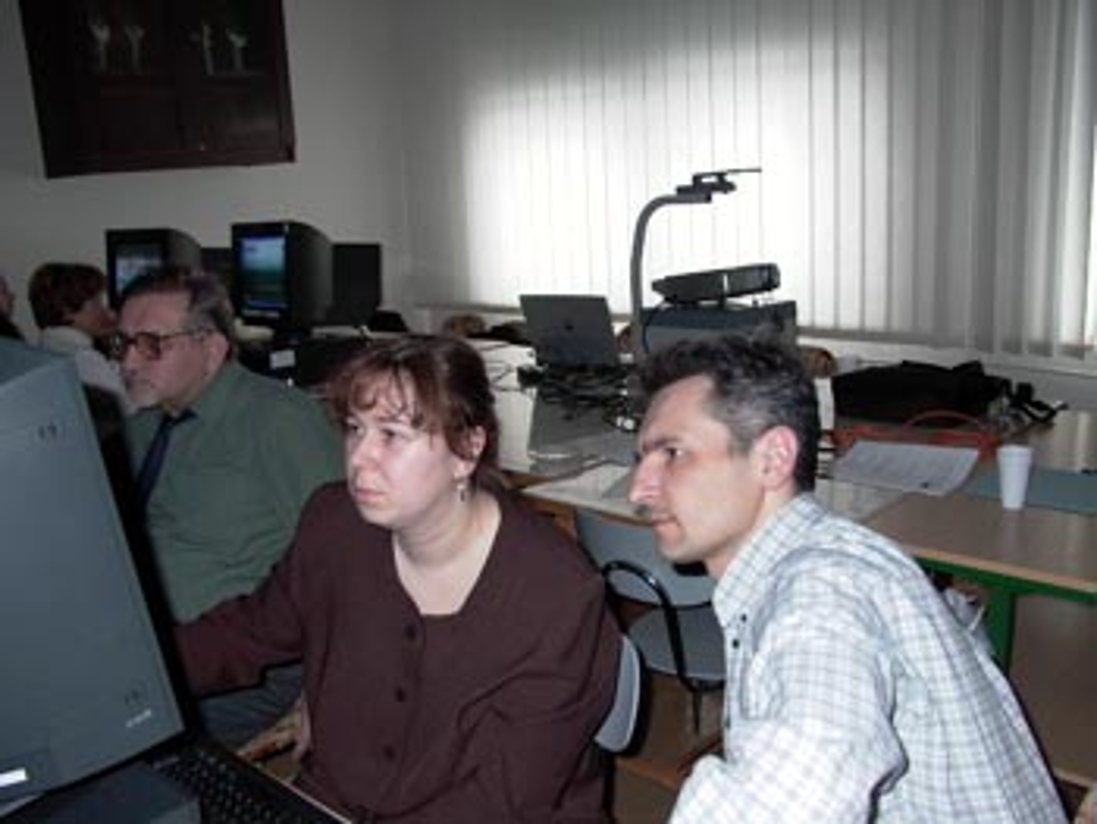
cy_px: 412
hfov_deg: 55.3
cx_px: 548
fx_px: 1047
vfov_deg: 43.0
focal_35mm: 33
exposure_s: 1/157
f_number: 2.04
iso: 100
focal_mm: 7.13
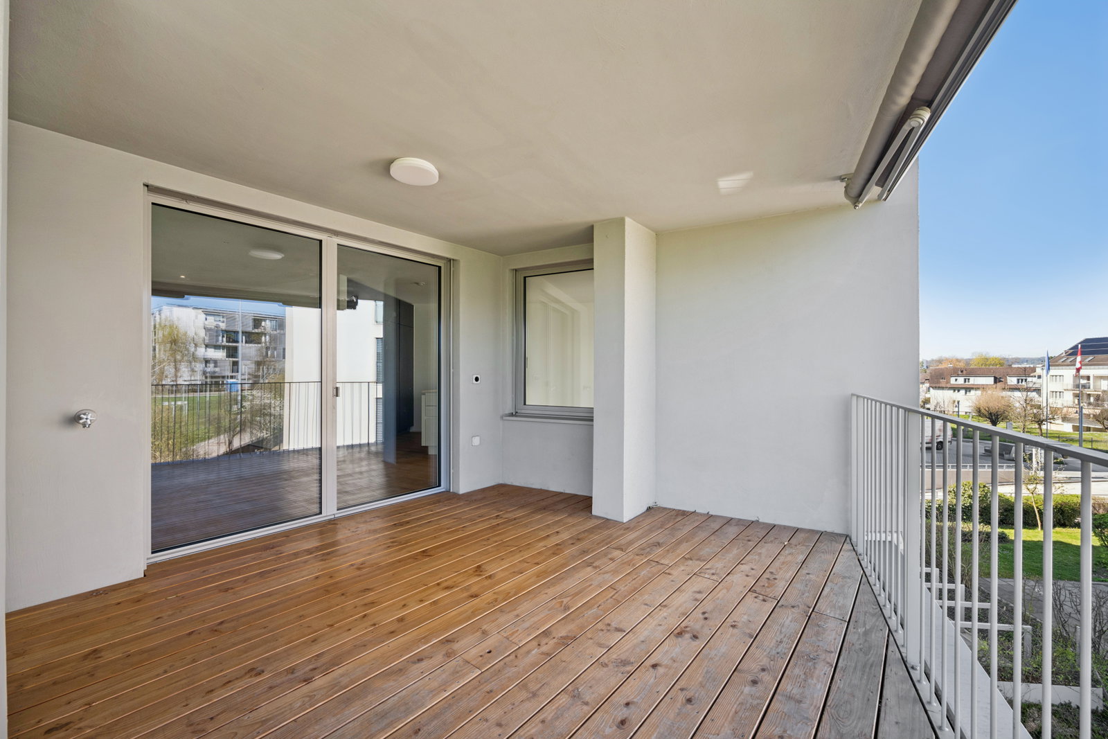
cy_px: 370
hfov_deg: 104.2
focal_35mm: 14
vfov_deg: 81.2
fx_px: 431
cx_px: 554
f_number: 9
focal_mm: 14
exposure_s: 1/25
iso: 200
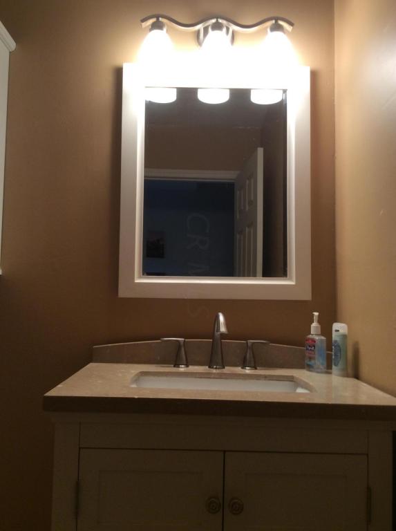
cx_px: 198
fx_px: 490
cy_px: 266
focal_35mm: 32
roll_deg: +0.3
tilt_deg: +4.3
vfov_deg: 56.9
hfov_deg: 44.0
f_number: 2.4
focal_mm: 3.3
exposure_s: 1/30
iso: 40
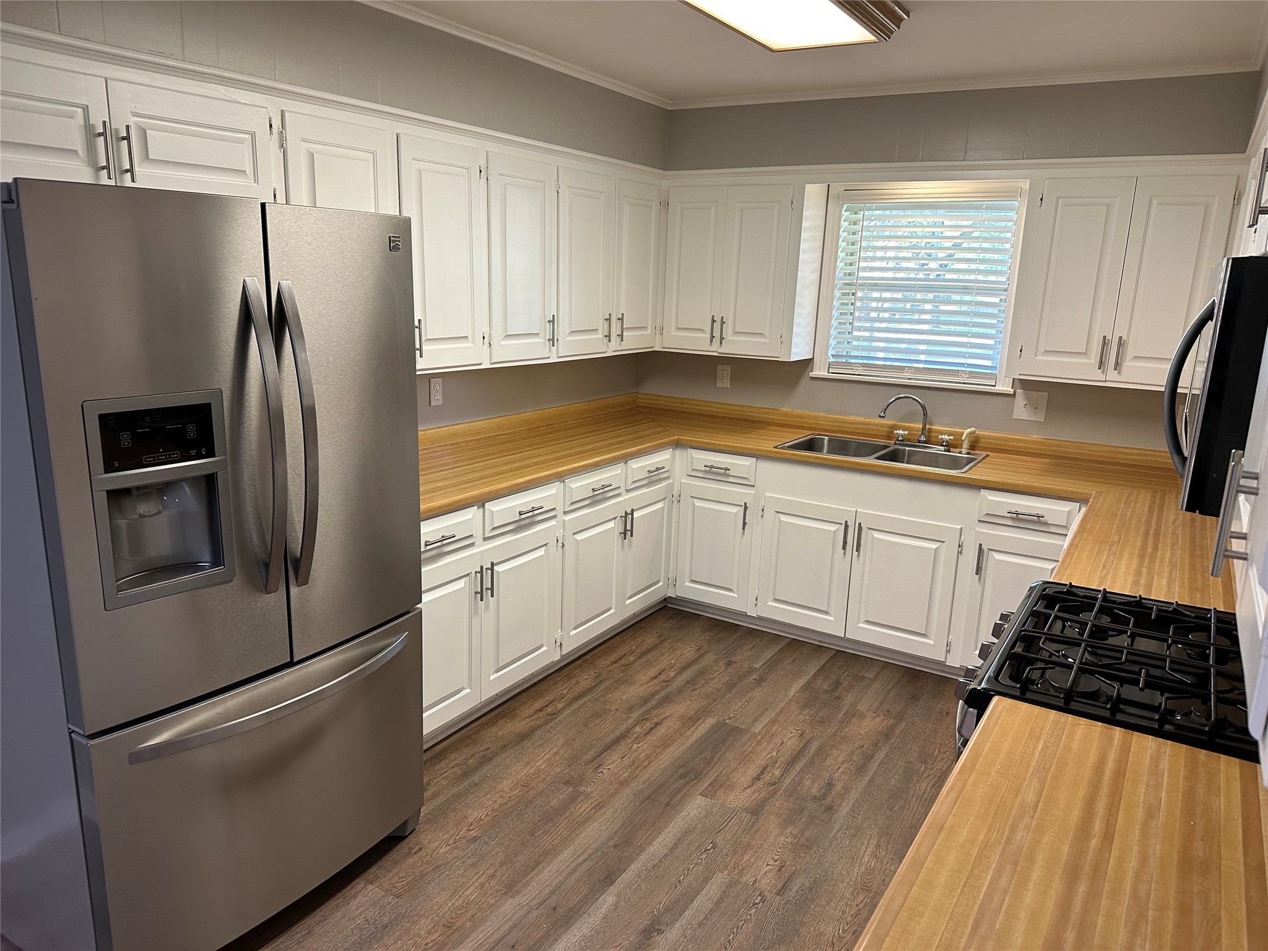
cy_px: 476
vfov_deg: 56.8
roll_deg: -2.1
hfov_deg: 71.6
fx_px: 879
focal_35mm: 24
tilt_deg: -12.8
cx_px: 634
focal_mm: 6.86
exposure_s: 1/60
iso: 200
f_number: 1.78
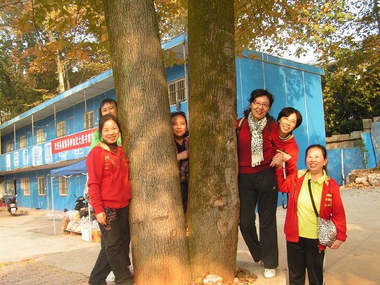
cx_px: 190
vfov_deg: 37.7
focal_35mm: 38
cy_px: 142
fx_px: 417
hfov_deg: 49.0
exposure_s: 1/80
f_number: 3.5
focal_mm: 6.3
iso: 50
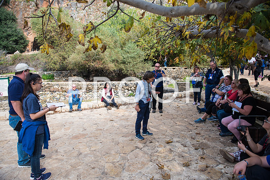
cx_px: 135
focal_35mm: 24
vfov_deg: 53.2
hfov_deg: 73.7
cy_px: 90
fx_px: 180
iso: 100
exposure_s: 1/1000
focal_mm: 24
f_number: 2.8
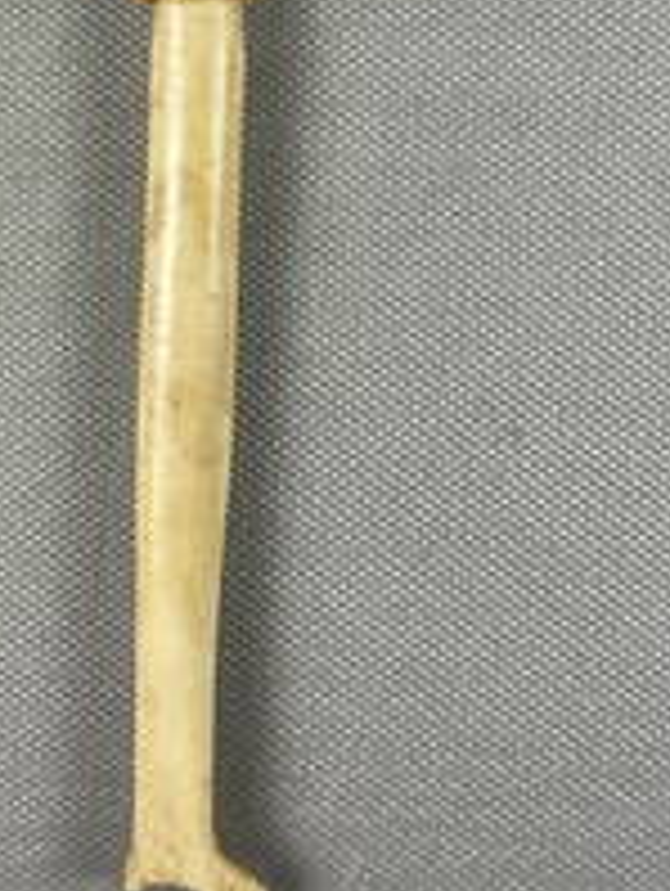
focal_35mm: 56
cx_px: 225
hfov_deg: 26.0
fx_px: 1442
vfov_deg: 33.3
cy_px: 173
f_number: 1.6
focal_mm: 4.2
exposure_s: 1/612
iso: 32
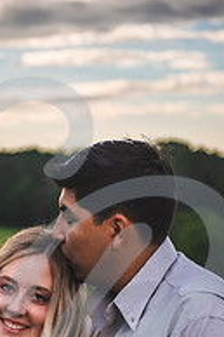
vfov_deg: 15.4
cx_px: -10
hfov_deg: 10.4
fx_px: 1215
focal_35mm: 130
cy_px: 370
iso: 200
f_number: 2.8
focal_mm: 56
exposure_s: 1/1000
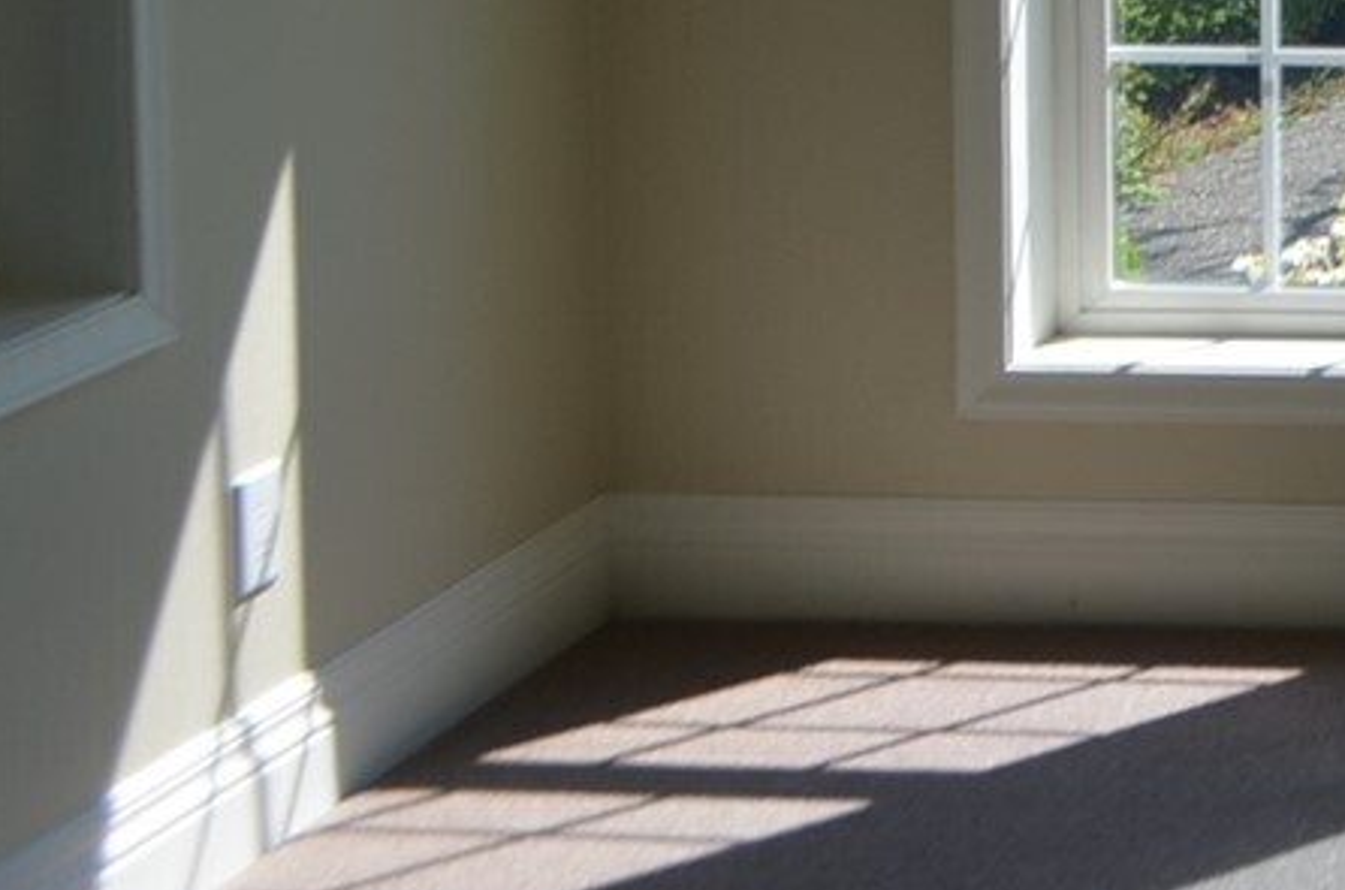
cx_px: 2404
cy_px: -596
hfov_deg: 16.6
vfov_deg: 12.3
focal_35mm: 103
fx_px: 3839
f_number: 8
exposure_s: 1/250
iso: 160
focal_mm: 18
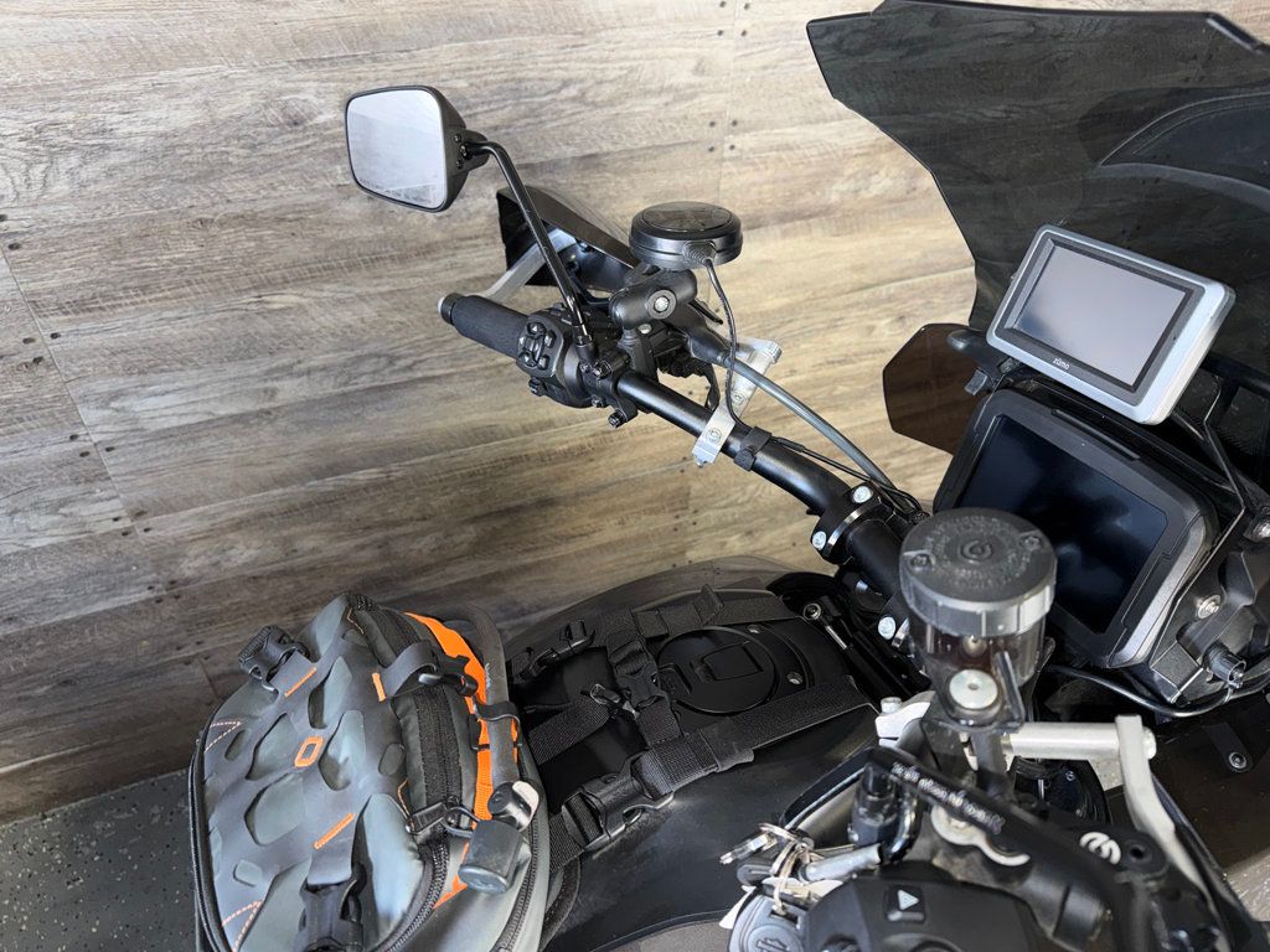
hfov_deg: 71.6
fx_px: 881
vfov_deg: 56.8
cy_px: 476
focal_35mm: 24
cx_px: 635
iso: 64
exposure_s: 1/17
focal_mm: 6.76
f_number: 1.78
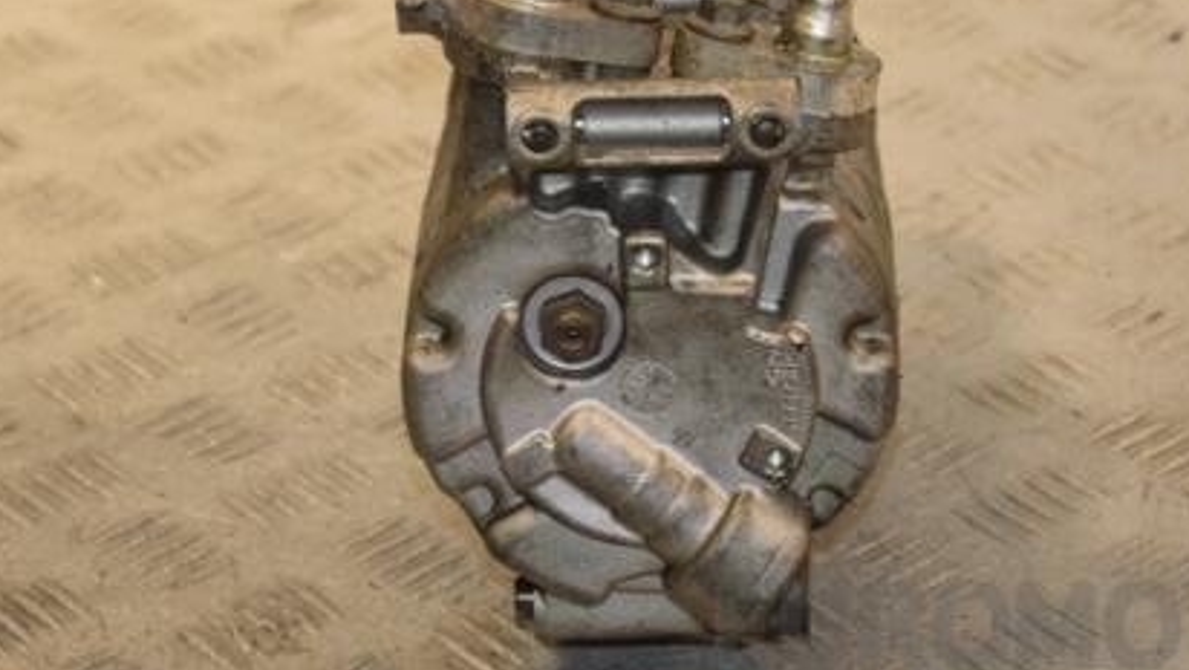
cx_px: 661
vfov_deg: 8.5
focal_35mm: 142
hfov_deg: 15.1
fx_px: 4478
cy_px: 240
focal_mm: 62
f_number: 5.3
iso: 800
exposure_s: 1/200
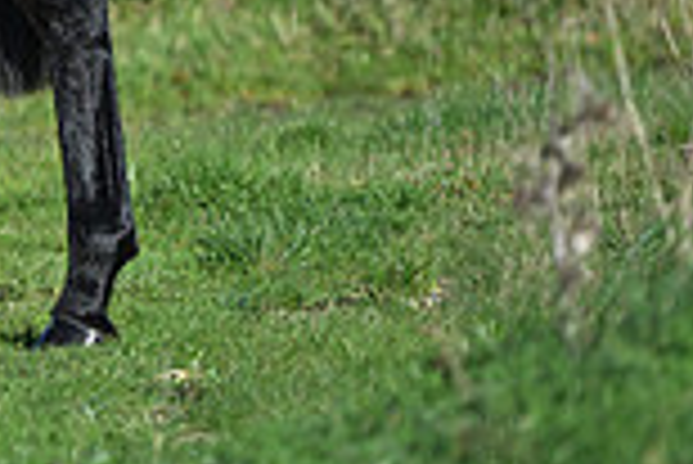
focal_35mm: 584
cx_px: -594
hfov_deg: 3.5
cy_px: -300
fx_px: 11252
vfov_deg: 2.4
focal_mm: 155
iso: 140
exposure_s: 1/1250
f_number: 3.5
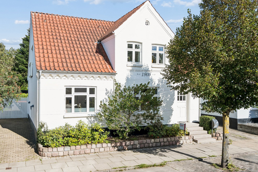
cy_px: 89
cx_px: 99
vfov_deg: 43.6
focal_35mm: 30
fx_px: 215
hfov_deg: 61.2
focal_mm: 20
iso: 400
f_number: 6.3
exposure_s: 1/1250
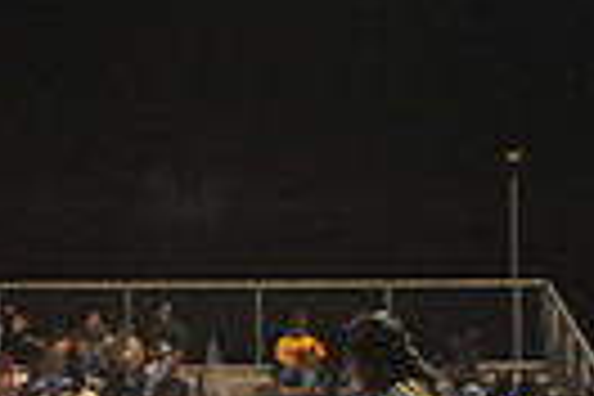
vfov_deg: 3.9
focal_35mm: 351
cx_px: -108
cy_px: 824
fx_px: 5791
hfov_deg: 5.8
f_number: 5.6
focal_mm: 80
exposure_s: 1/200
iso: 5000
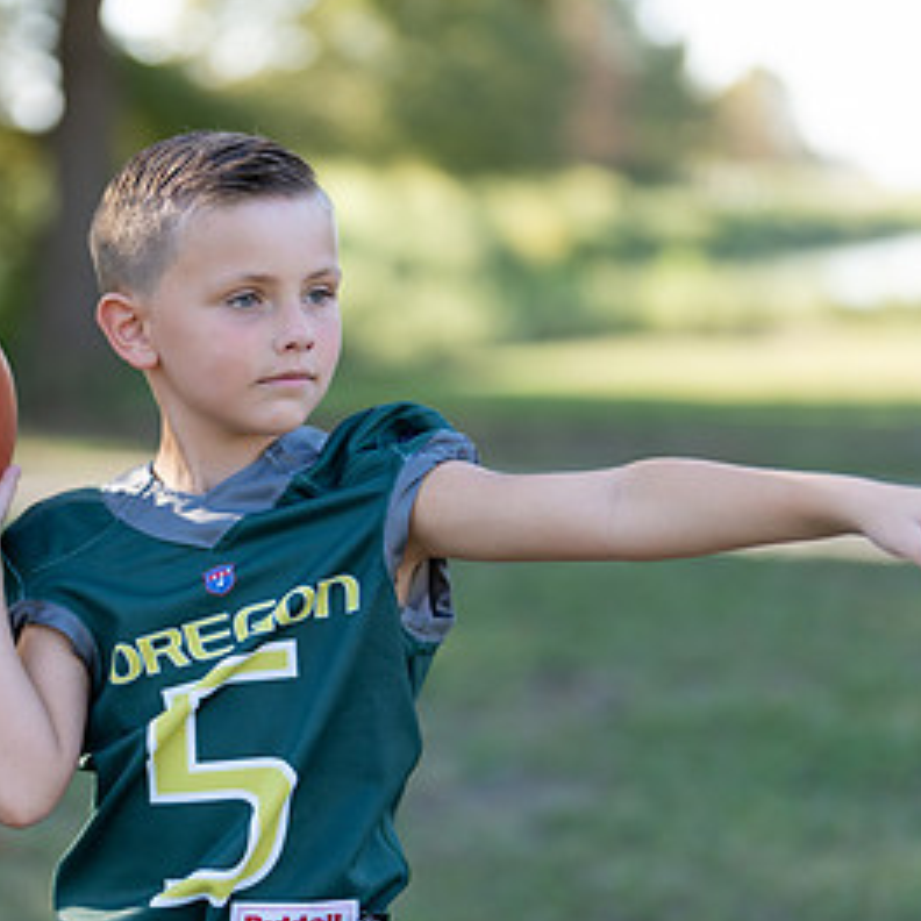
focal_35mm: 100
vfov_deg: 17.4
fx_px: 3010
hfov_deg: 17.3
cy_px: 569
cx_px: 279
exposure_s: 1/1250
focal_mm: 50
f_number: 1.2
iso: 100
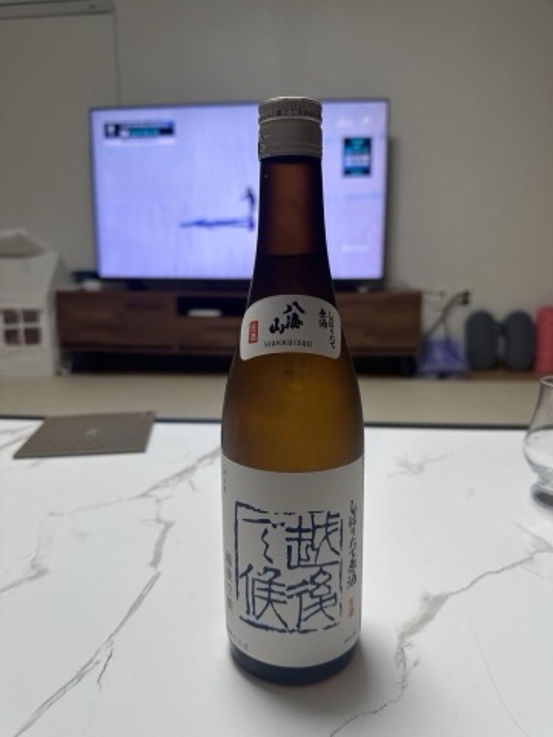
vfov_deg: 71.6
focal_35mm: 24
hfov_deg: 56.8
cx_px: 276
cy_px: 368
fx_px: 511
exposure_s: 1/120
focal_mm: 6.86
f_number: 1.78
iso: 125
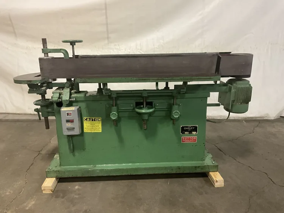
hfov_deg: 61.6
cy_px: 106
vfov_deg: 48.3
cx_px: 142
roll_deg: +0.6
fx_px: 238
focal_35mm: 29
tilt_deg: -16.3
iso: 320
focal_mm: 3
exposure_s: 1/40
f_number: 1.8
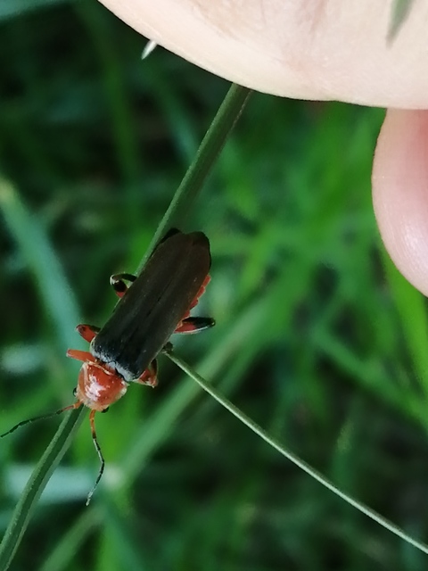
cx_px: 214
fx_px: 1715
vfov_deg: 18.9
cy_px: 286
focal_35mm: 104
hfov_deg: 14.2
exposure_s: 1/90
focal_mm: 3.46
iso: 80
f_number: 1.8
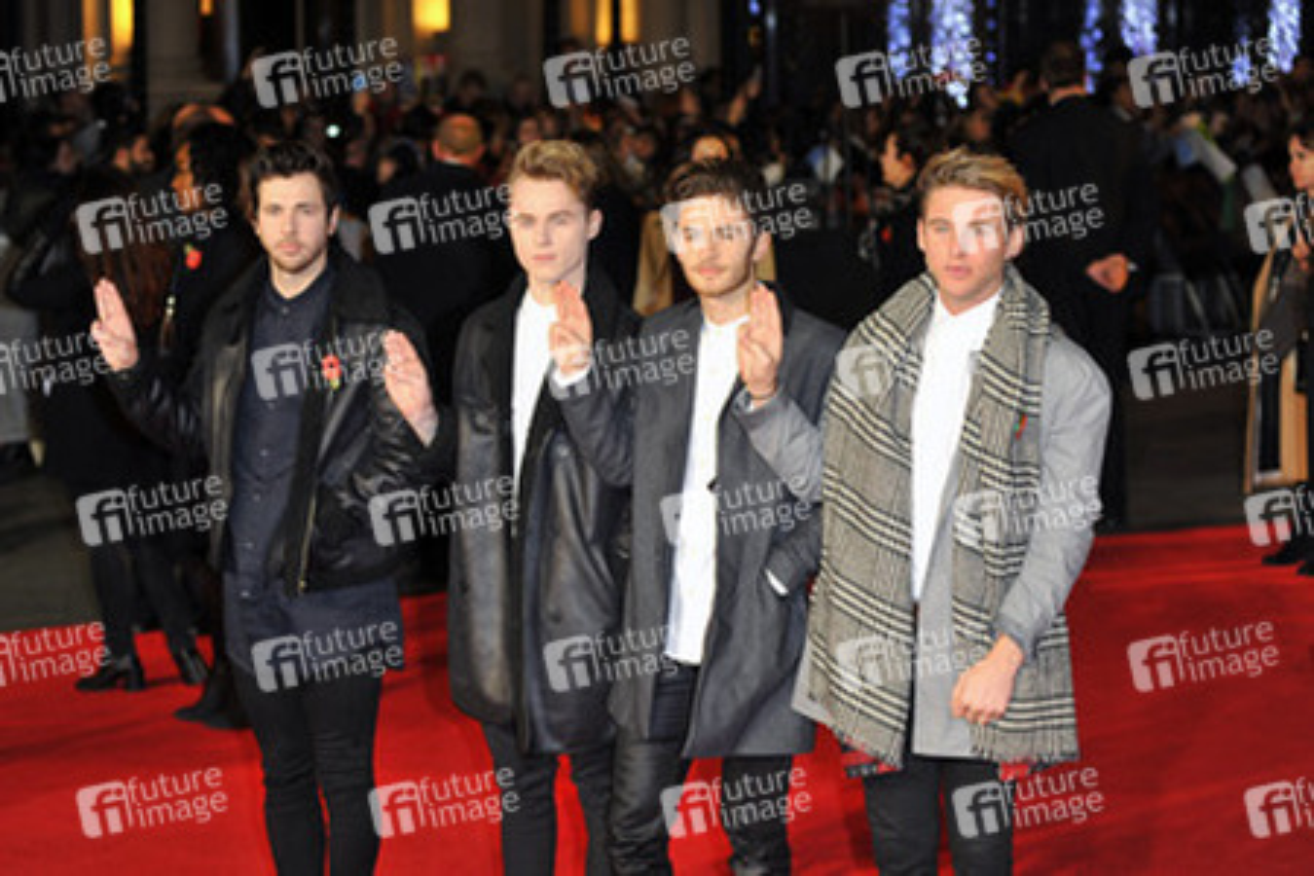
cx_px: 657
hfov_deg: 25.4
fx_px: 2920
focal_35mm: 80
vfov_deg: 17.1
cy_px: 438
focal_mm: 80
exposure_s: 1/250
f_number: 4
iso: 1000
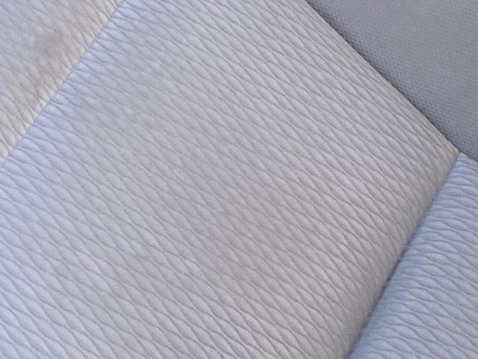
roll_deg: -2.8
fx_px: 2334
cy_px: -583
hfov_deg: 11.4
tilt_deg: -29.4
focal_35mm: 169
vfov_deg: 7.9
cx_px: -153
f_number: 1.8
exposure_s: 1/199
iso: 32
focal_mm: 4.25
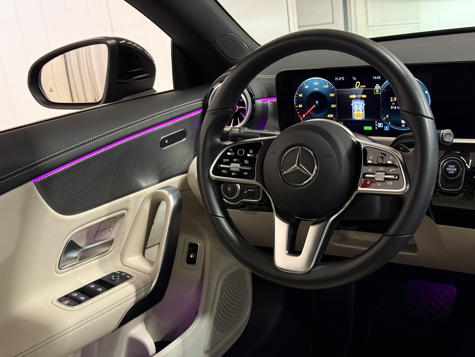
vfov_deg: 30.3
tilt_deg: -17.5
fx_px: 659
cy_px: 178
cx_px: 238
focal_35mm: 48
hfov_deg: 39.7
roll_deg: +7.8
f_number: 1.78
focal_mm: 6.76
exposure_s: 1/40
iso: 400
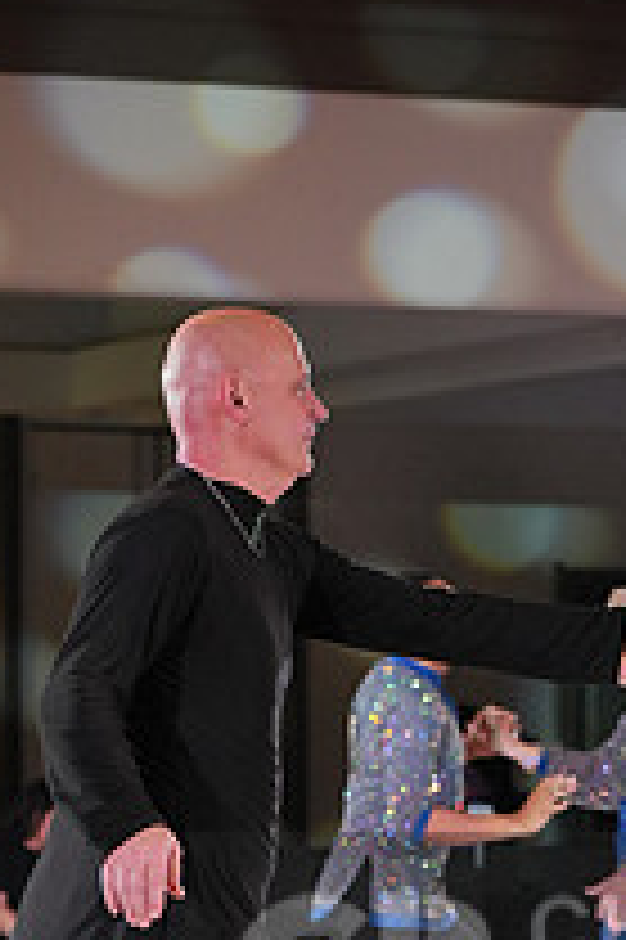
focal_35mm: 228
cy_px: 985
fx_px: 5956
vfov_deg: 9.0
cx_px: 808
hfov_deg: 6.0
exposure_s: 1/400
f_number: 3.5
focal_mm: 82
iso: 1250
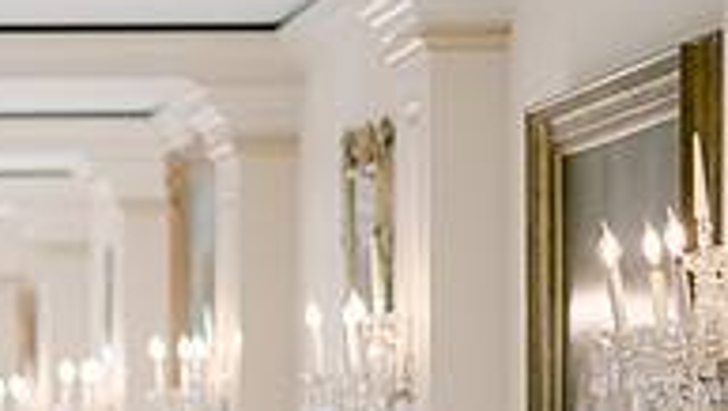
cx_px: -321
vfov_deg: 4.5
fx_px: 5159
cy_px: 590
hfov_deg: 7.9
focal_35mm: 267
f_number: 1.8
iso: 100
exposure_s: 1/250
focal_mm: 85
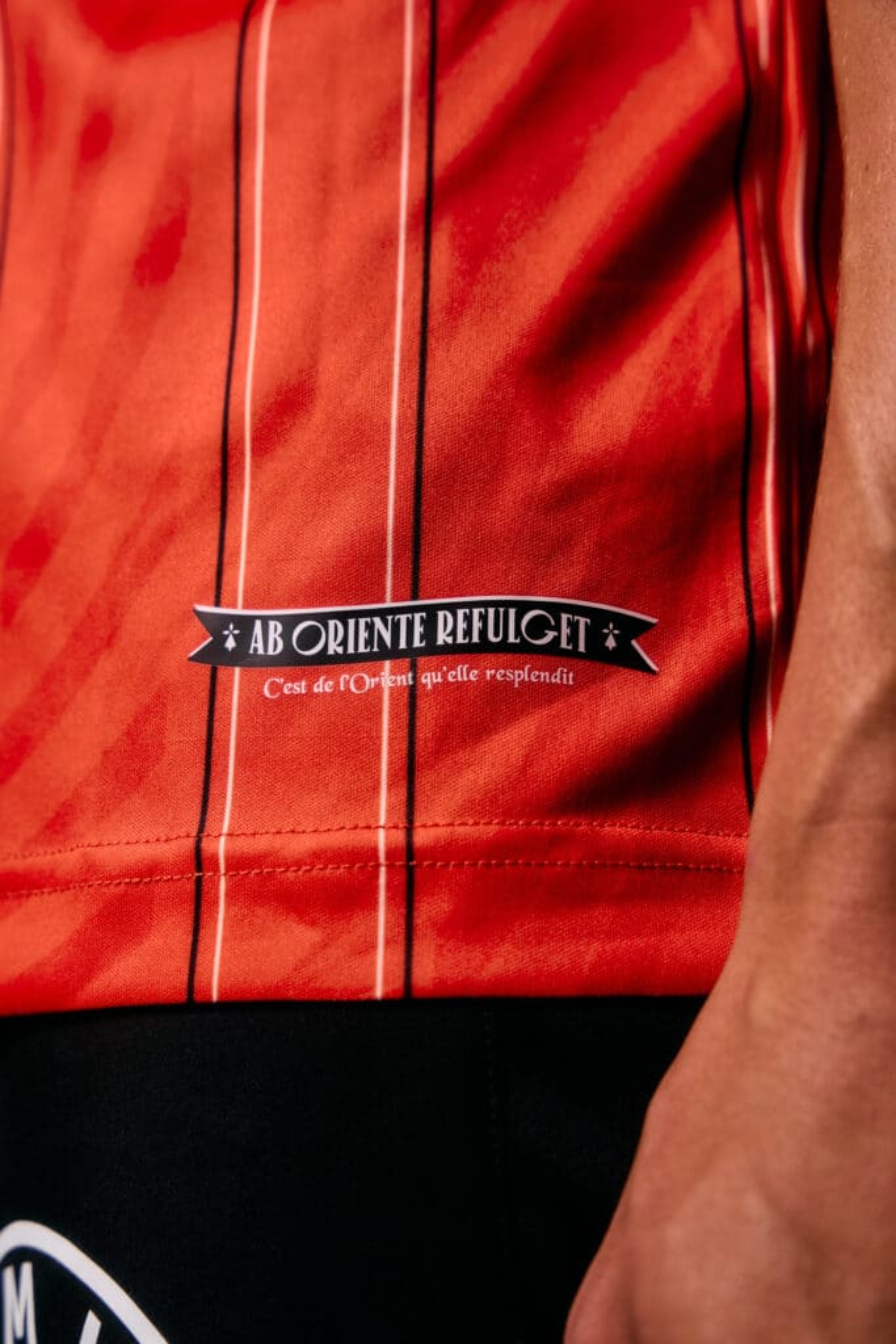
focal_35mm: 70
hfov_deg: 19.5
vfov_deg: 28.8
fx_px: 2612
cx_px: 448
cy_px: 672
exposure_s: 1/160
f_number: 5.6
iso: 640
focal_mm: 70
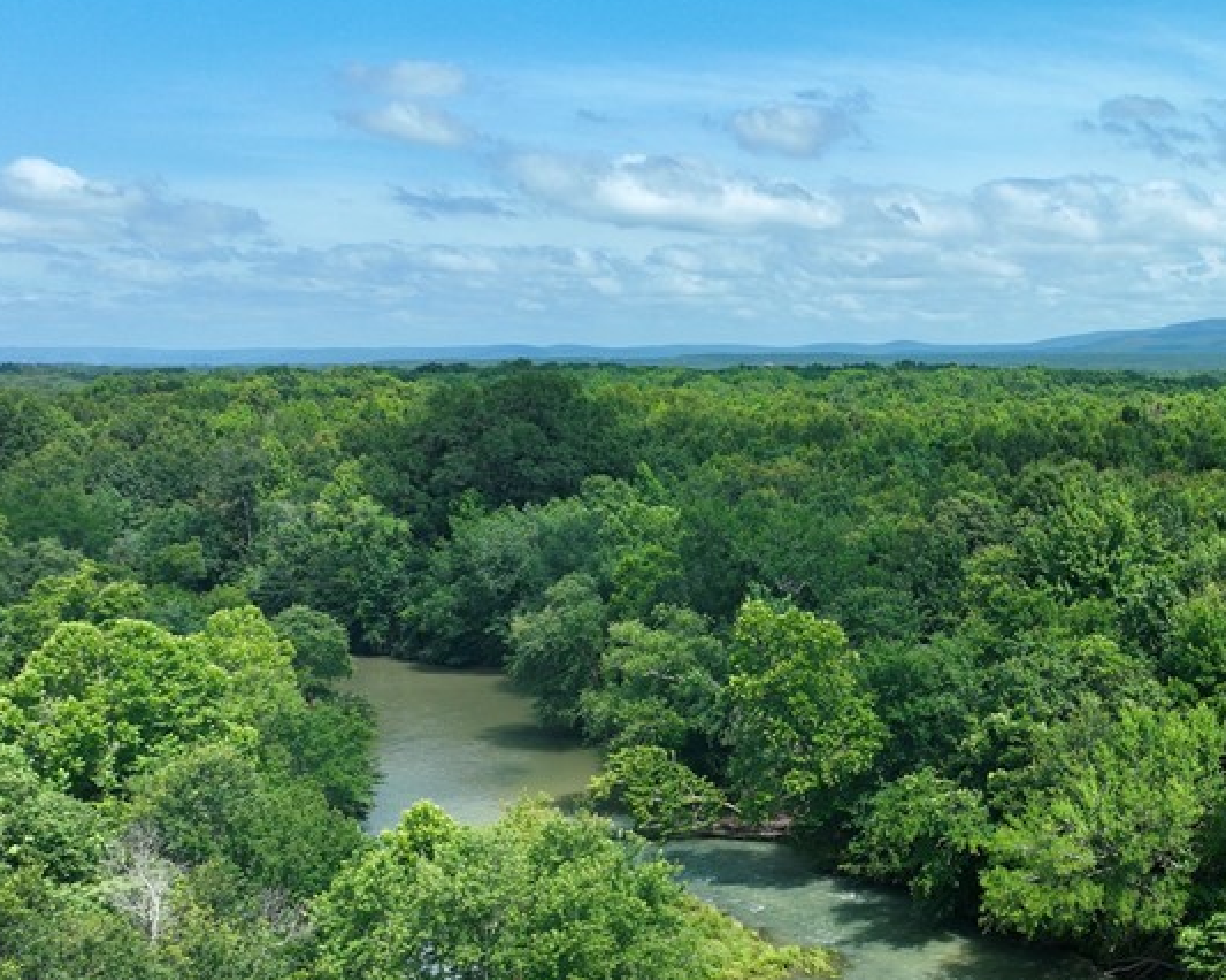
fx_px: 1632
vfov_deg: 33.2
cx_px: 1088
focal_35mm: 45
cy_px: 645
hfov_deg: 38.5
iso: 100
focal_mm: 12.29
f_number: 2.8
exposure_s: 1/1600
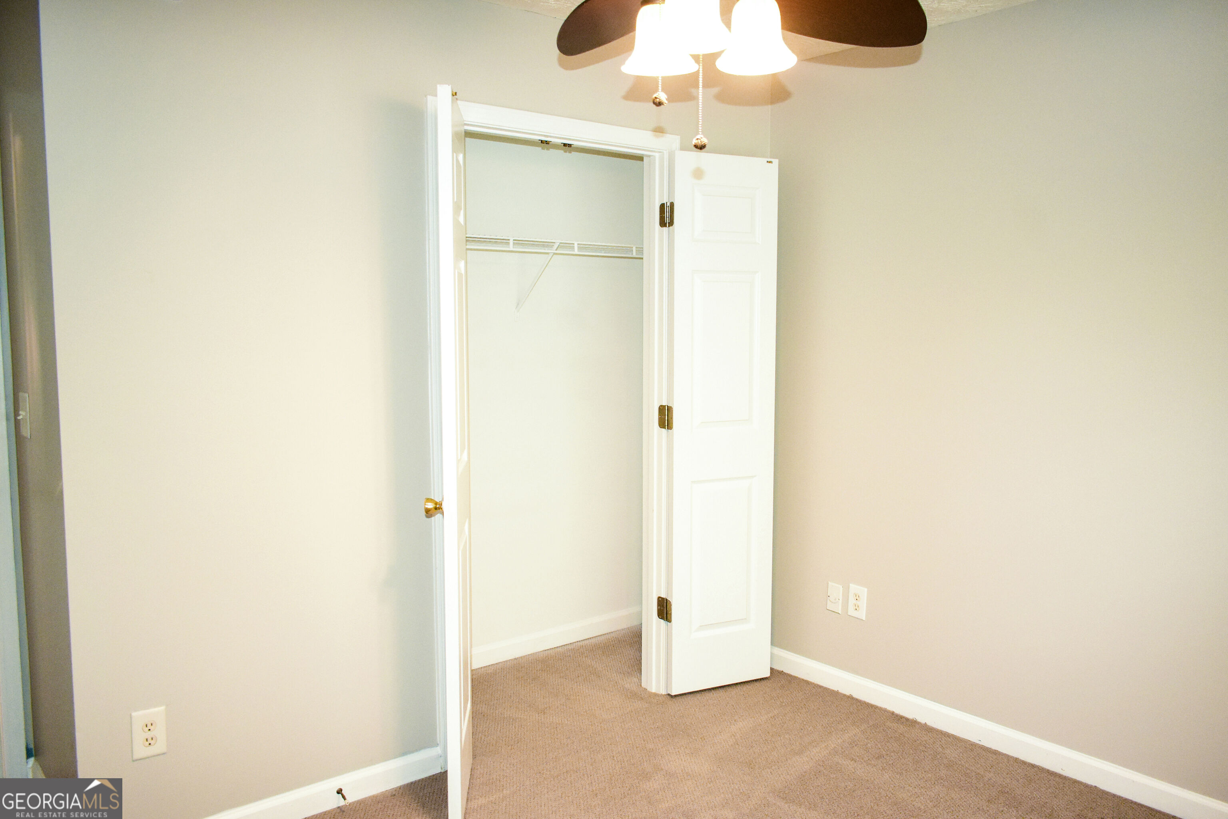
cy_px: 410
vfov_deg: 47.9
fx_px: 921
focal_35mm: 27
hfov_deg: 67.4
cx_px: 614
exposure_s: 1/200
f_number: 3.5
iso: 1400
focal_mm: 18
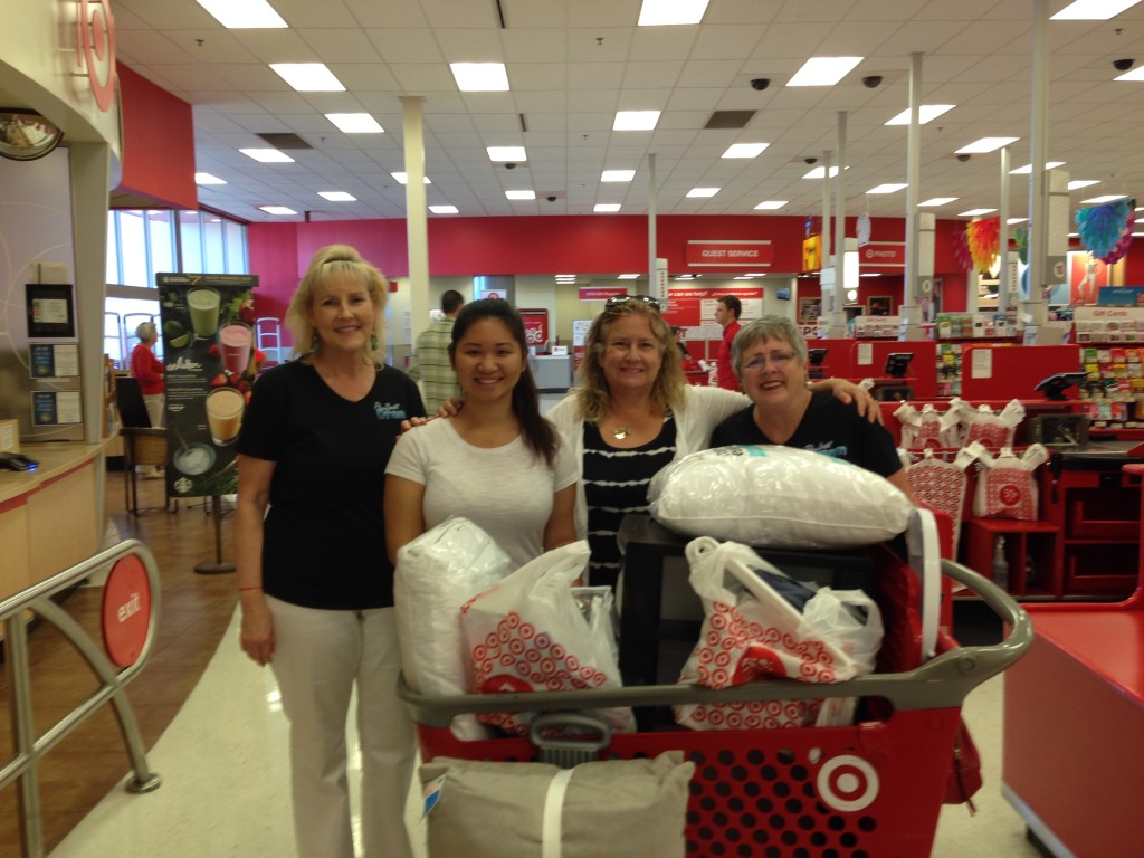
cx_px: 572
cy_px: 429
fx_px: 1091
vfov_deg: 42.9
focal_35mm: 33
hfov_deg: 55.4
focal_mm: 4.12
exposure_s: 1/20
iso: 50
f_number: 2.4
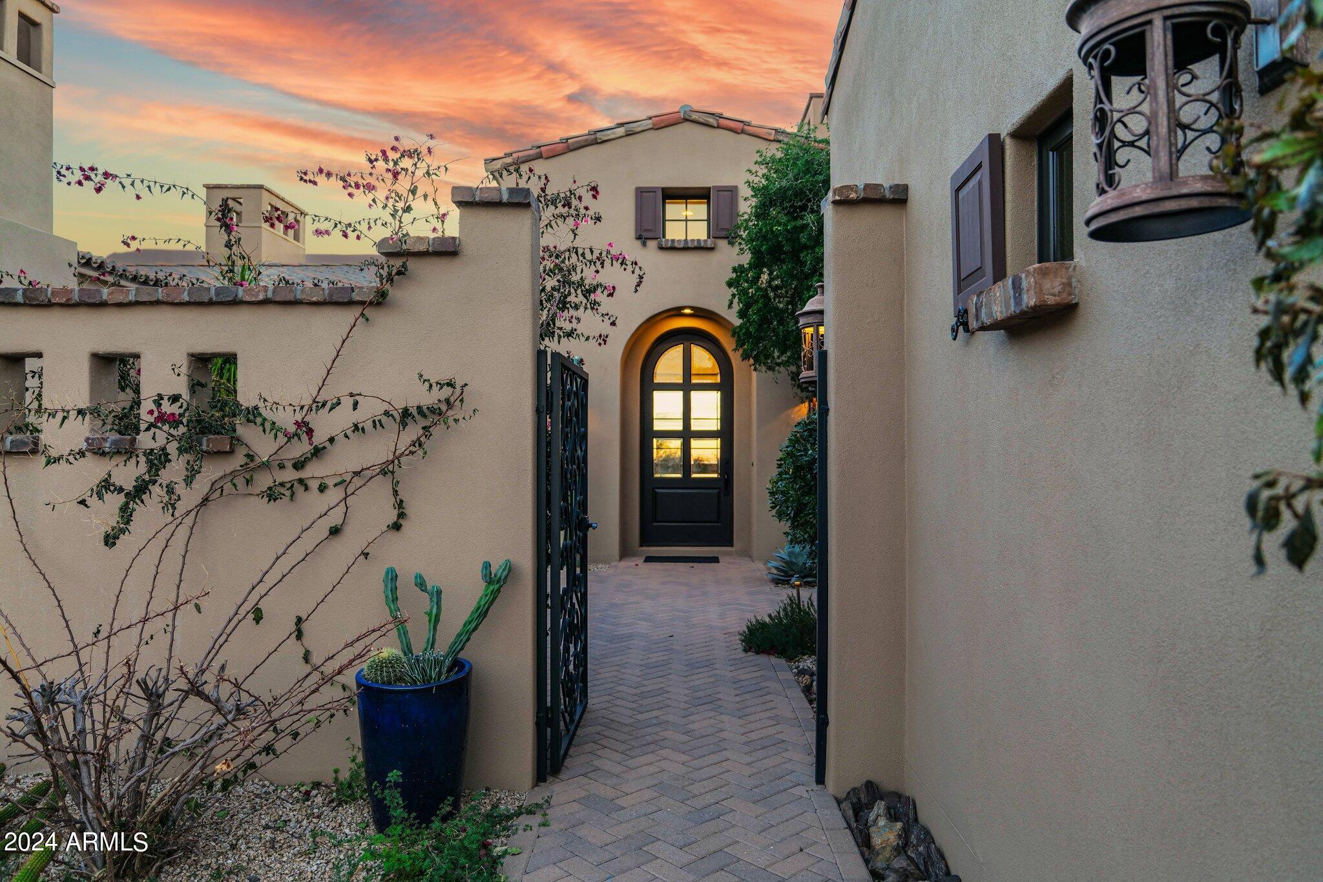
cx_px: 662
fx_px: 956
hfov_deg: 69.4
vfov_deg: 49.6
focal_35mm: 26
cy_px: 441
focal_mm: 26
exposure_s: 1/60
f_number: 4
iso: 400
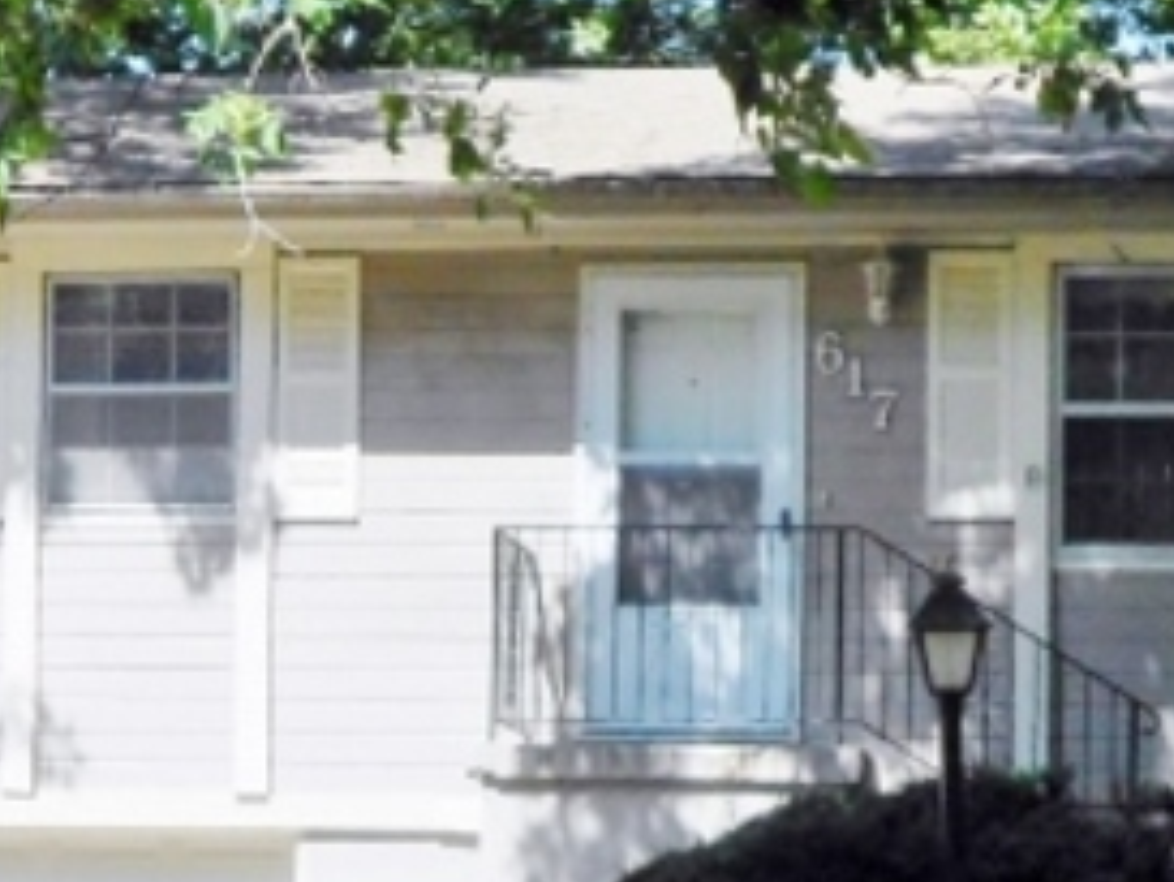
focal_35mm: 126
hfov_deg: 15.6
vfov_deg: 11.7
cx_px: 391
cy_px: 826
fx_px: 4275
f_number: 4.2
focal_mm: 7.7
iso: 80
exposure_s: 1/640
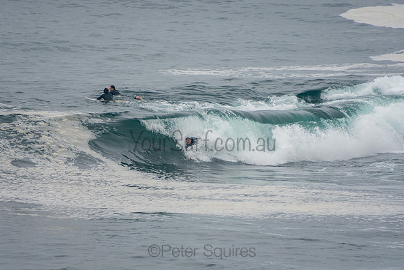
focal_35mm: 600
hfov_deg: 3.4
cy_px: 135
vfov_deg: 2.3
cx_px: 202
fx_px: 6735
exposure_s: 1/1250
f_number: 5.6
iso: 320
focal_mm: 400
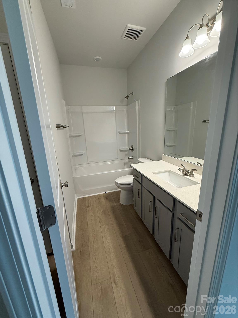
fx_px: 128
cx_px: 119
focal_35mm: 14
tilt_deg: -12.5
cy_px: 159
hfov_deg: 85.7
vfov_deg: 102.1
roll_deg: +2.1
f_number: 2.2
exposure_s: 1/120
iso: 250
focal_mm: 2.22
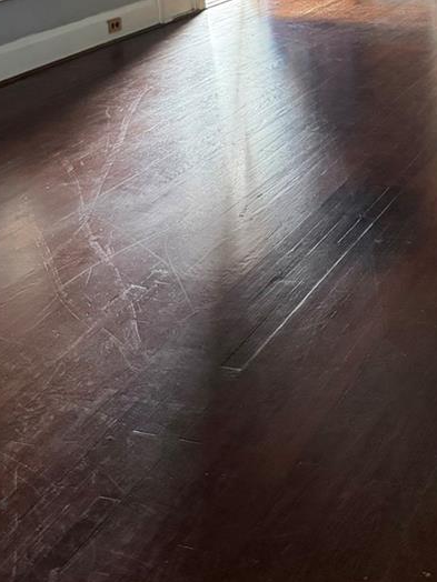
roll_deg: +0.8
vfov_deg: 32.9
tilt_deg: -13.4
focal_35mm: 55
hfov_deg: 24.6
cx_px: 490
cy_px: 43
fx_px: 926
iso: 640
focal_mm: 6.76
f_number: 1.78
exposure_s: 1/60
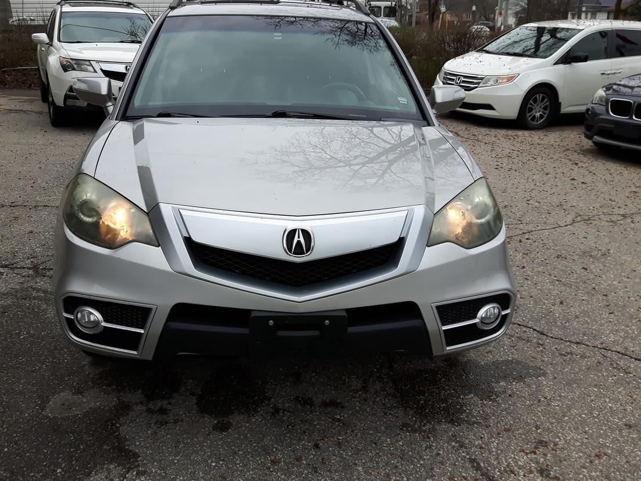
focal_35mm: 36
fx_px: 667
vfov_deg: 39.7
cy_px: 232
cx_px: 288
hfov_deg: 51.3
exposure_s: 1/515
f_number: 1.9
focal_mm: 3.7
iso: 40
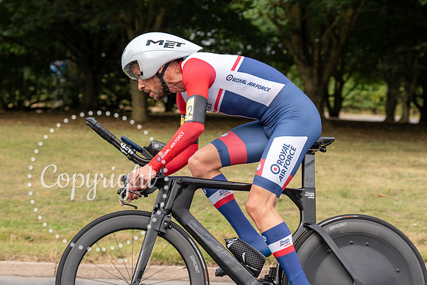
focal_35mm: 120
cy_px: 108
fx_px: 1418
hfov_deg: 17.1
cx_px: 175
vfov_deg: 11.5
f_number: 4
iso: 400
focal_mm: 70
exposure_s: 1/1000
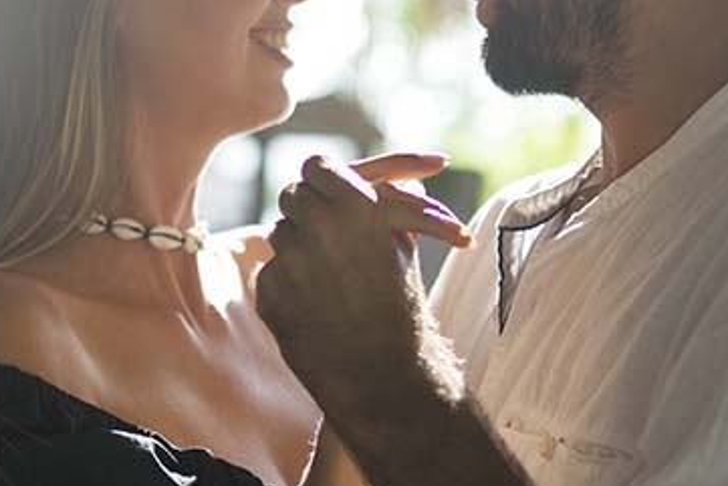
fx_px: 2508
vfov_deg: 11.1
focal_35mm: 124
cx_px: 198
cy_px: 180
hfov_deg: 16.4
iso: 100
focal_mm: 35
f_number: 1.4
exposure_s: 1/640
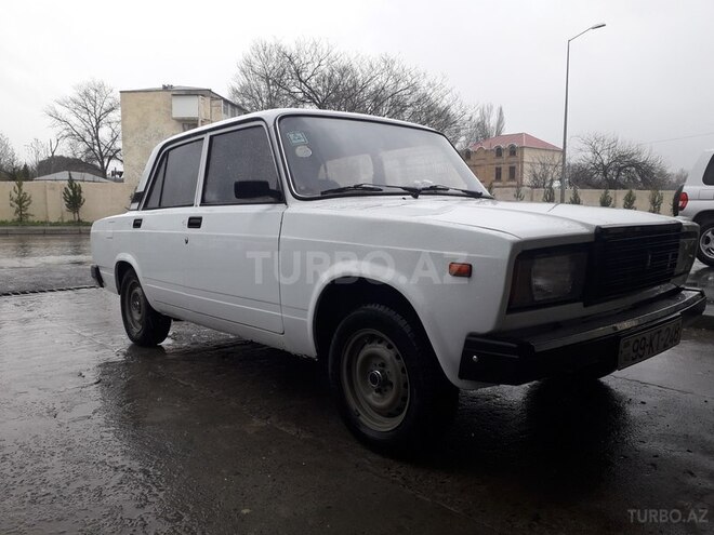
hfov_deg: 65.3
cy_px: 268
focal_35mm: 27
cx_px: 357
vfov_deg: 51.4
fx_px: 557
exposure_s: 1/192
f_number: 1.9
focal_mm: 3.6
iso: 40
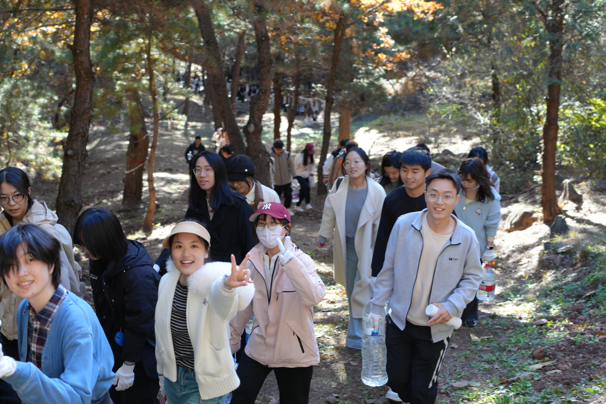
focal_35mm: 55
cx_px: 287
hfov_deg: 36.2
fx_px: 926
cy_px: 209
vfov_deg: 24.6
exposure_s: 1/125
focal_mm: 50
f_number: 4
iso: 400
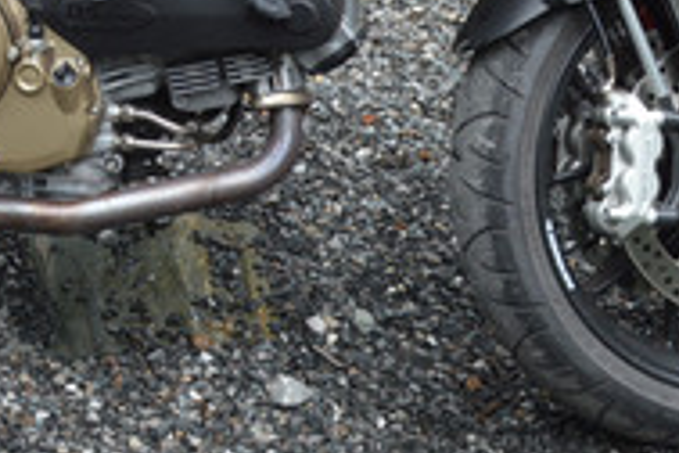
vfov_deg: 11.0
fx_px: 2301
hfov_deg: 16.5
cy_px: -126
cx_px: 7
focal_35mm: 122
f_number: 5.6
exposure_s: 1/125
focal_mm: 24
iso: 220
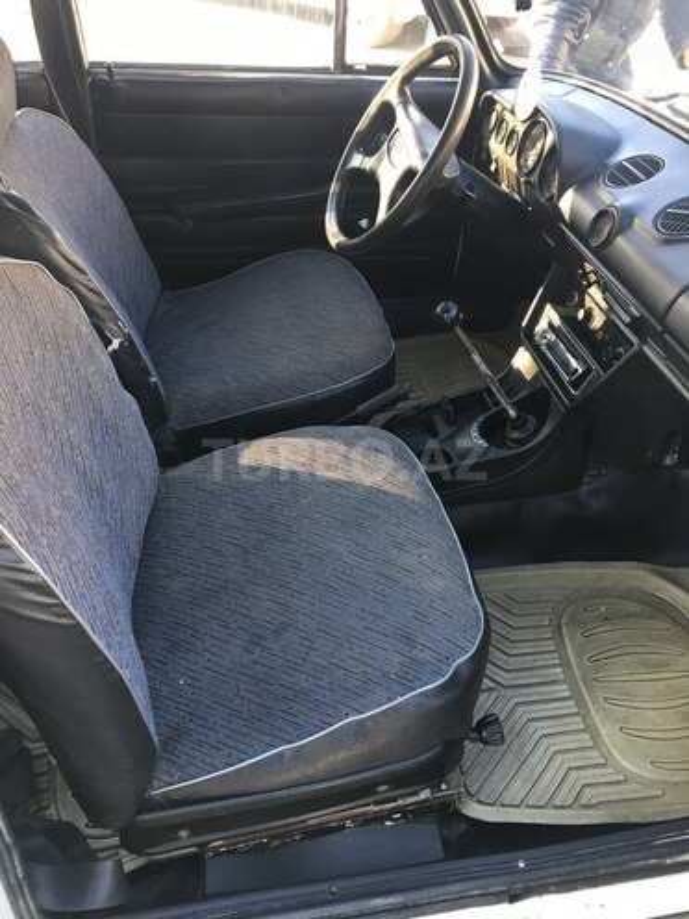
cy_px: 460
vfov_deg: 61.7
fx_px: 770
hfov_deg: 48.2
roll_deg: -2.5
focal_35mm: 29
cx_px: 344
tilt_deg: -39.3
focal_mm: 4.15
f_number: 2.2
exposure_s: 1/33
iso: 25
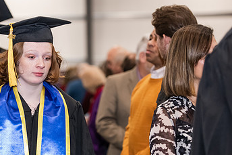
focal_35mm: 172
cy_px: 107
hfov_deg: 11.9
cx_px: 39
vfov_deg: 8.0
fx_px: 1108
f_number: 3.2
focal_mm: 102
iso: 2500
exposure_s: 1/200
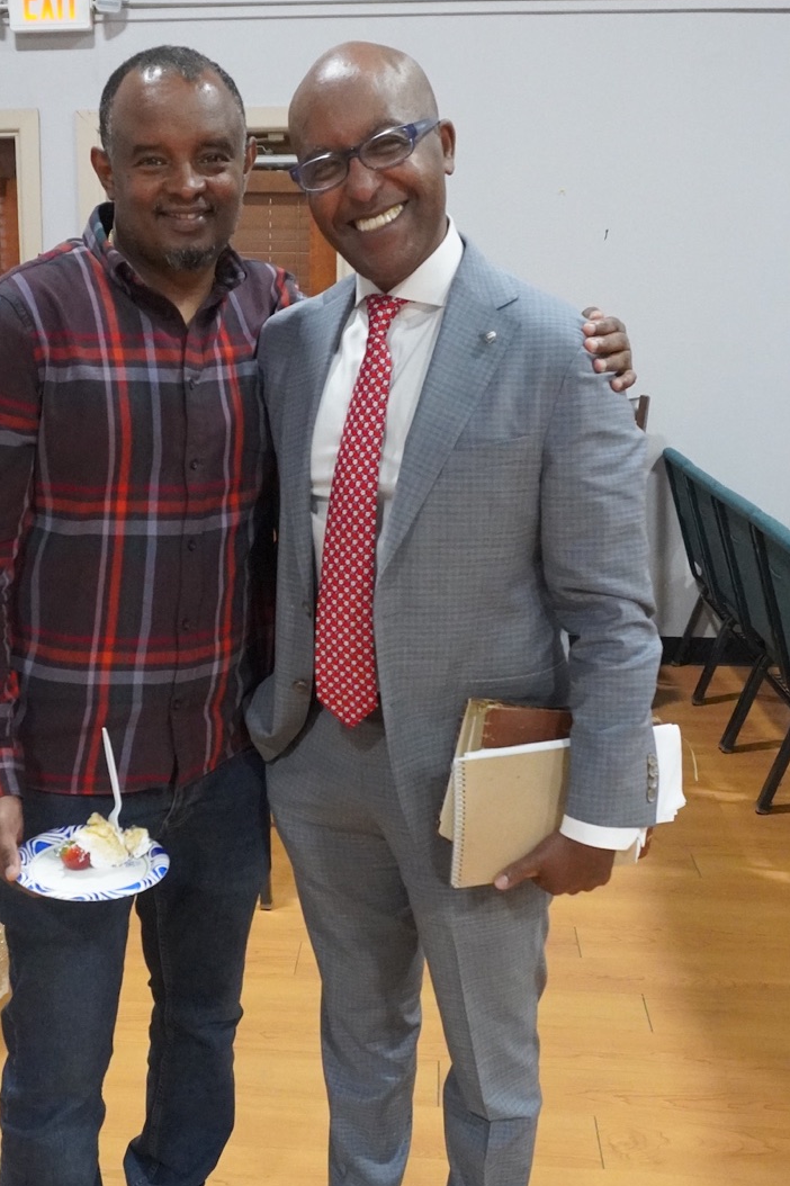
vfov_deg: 47.4
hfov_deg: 32.5
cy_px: 638
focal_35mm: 41
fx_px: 1350
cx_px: 297
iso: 6400
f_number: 4
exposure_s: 1/160
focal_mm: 16
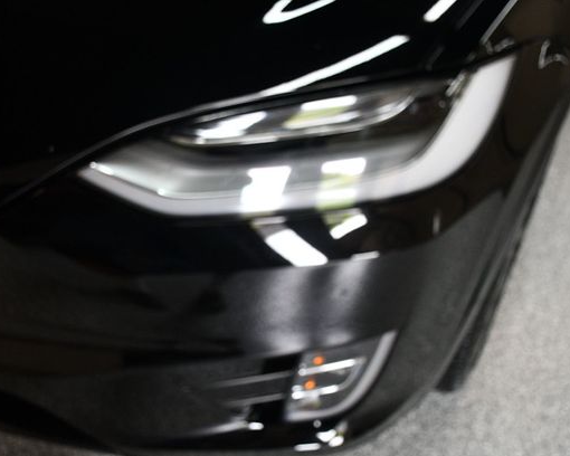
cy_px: 237
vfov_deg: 37.3
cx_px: 291
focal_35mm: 40
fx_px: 675
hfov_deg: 45.8
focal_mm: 23
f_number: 3.8
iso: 900
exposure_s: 1/125
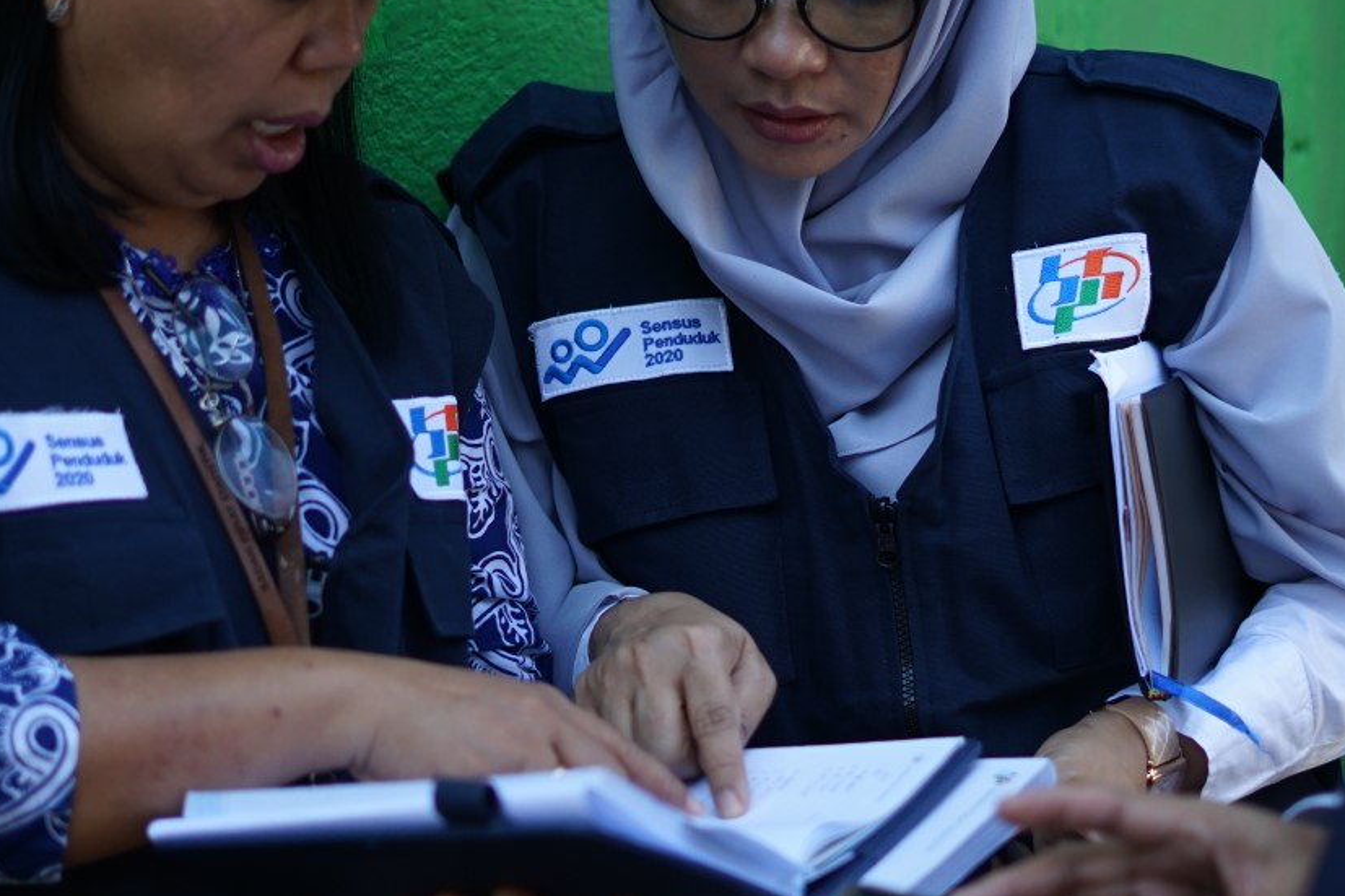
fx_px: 3660
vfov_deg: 14.0
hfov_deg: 20.8
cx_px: 764
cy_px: 366
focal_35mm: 98
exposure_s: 1/2000
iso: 400
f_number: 1.8
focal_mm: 50
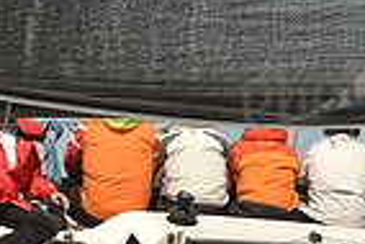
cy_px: 238
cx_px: 105
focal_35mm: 285
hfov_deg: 7.2
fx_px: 2892
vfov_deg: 4.8
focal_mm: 70
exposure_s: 1/800
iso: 250
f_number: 11
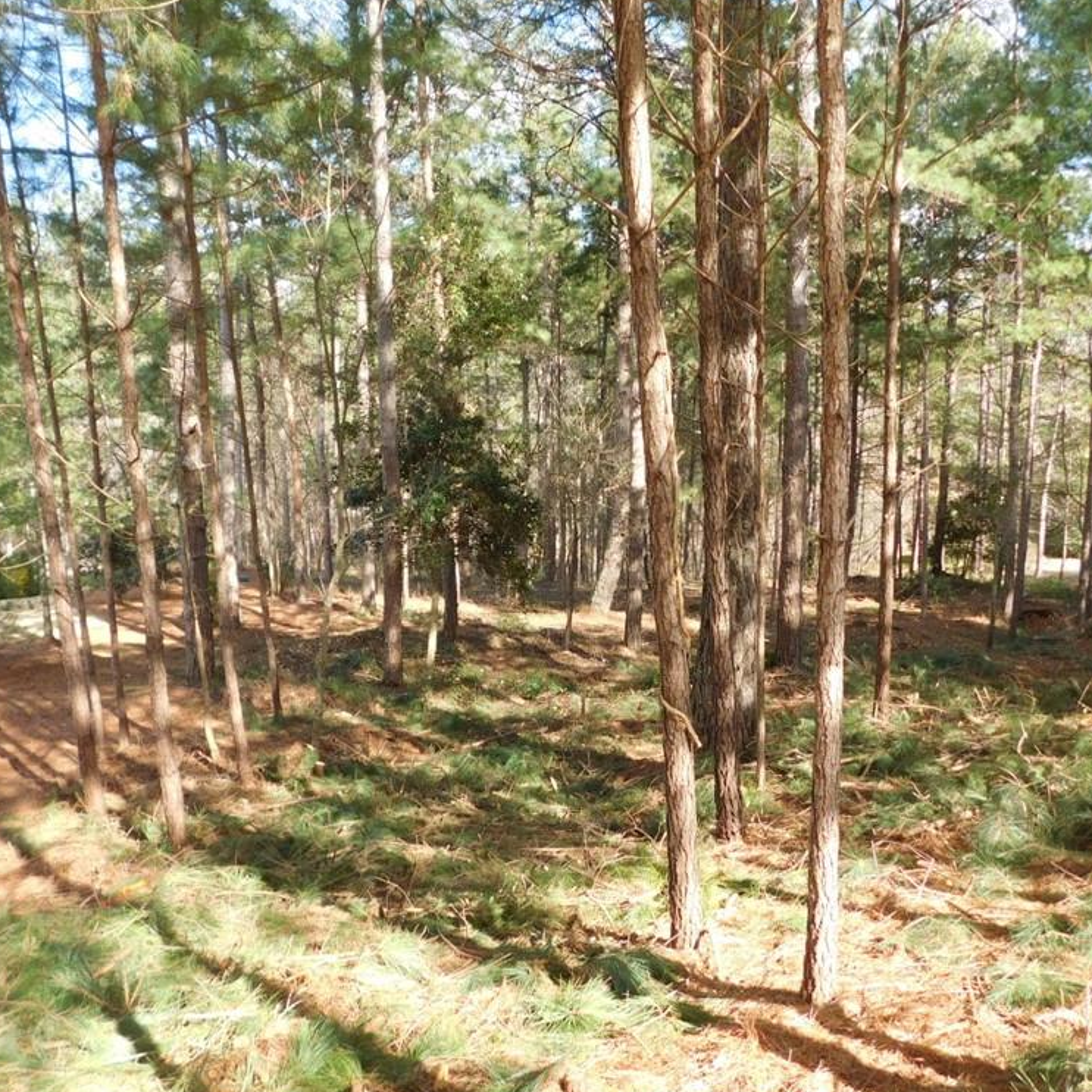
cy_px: 544
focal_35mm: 28
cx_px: 572
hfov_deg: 57.3
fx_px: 999
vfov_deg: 57.3
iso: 125
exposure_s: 1/200
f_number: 3
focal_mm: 4
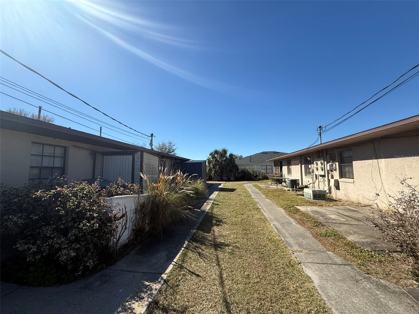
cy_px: 157
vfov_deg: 85.7
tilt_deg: +4.8
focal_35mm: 14
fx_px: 169
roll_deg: +0.8
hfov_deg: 102.1
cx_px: 210
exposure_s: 1/2165
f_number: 2.2
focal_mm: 2.22
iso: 50
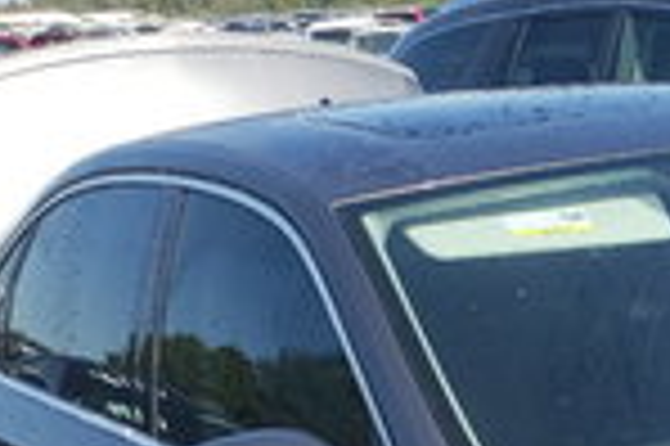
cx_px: 1027
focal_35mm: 97
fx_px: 1803
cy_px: 743
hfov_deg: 18.5
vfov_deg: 13.0
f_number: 1.5
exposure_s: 1/2000
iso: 50
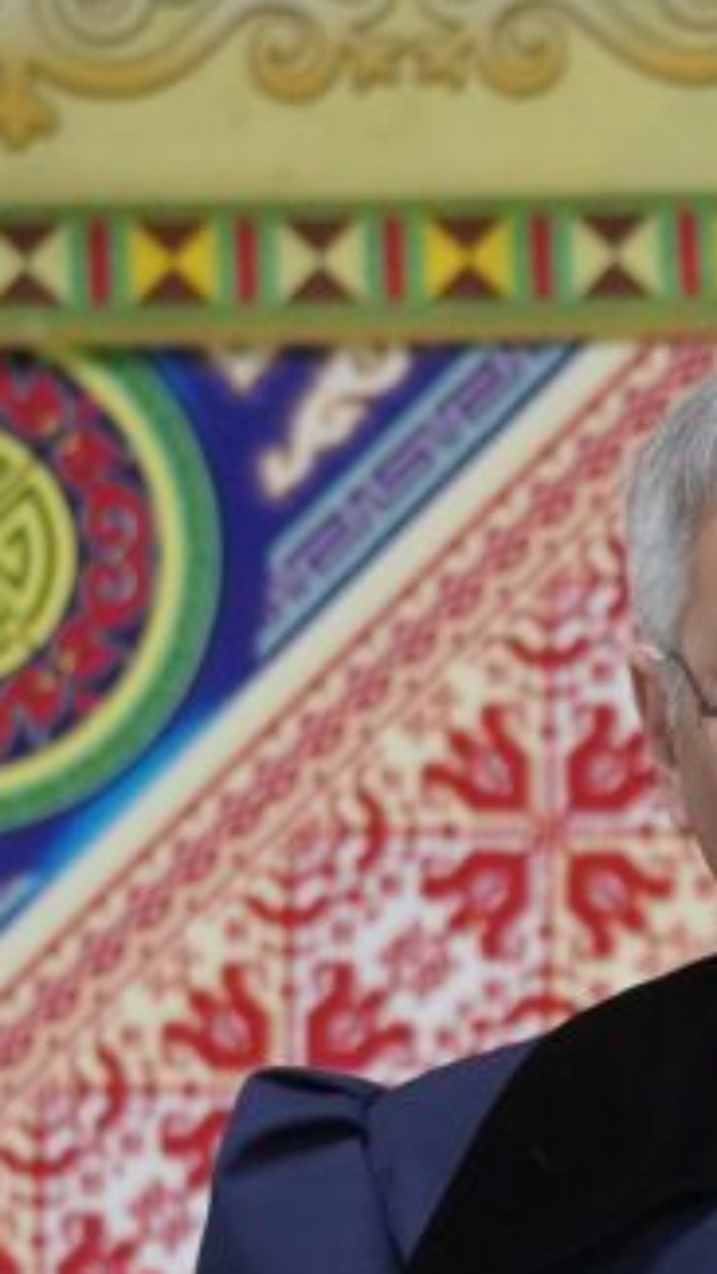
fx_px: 19250
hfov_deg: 2.1
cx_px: 1077
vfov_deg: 3.8
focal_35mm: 570
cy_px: 1109
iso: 3200
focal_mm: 123
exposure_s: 1/200
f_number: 5.6
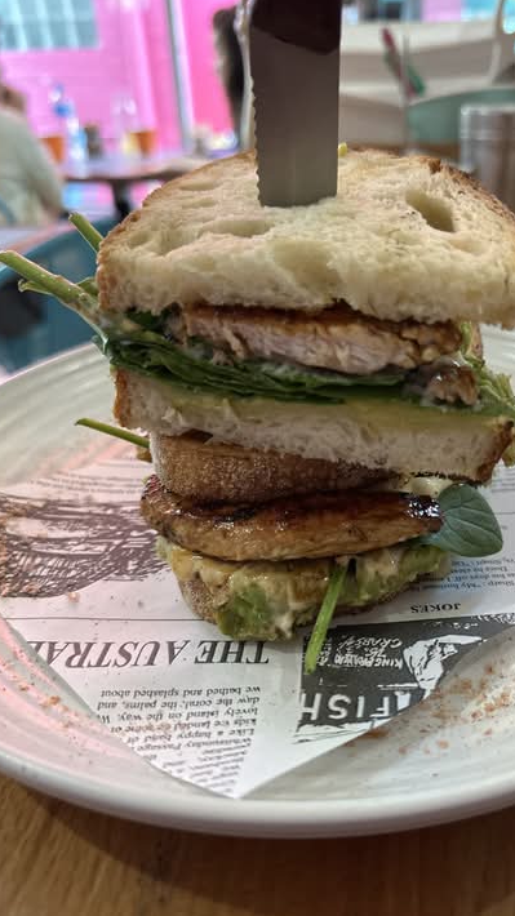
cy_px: 466
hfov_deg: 42.3
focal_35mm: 27
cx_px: 341
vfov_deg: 69.9
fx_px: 656
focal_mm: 6.86
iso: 500
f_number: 1.78
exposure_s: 1/50
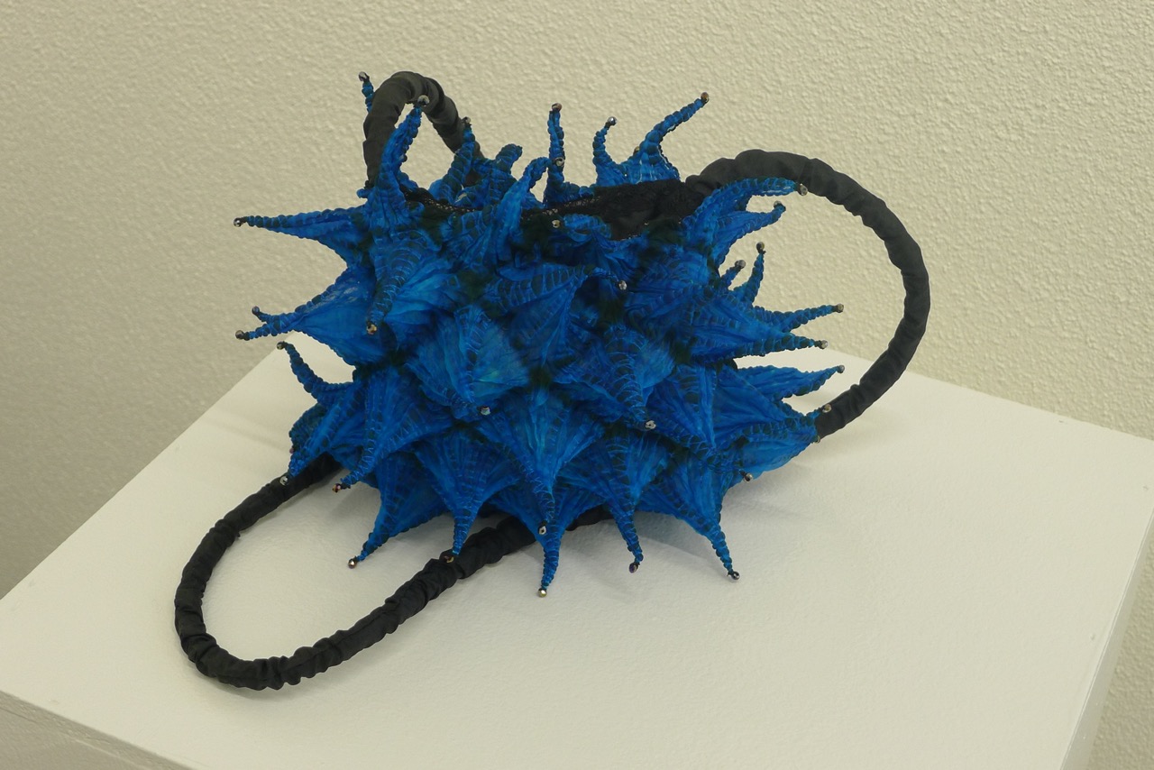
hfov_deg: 31.0
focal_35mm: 65
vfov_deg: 20.9
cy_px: 385
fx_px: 2084
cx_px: 577
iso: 200
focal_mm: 13.9
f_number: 2.9
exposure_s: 1/100
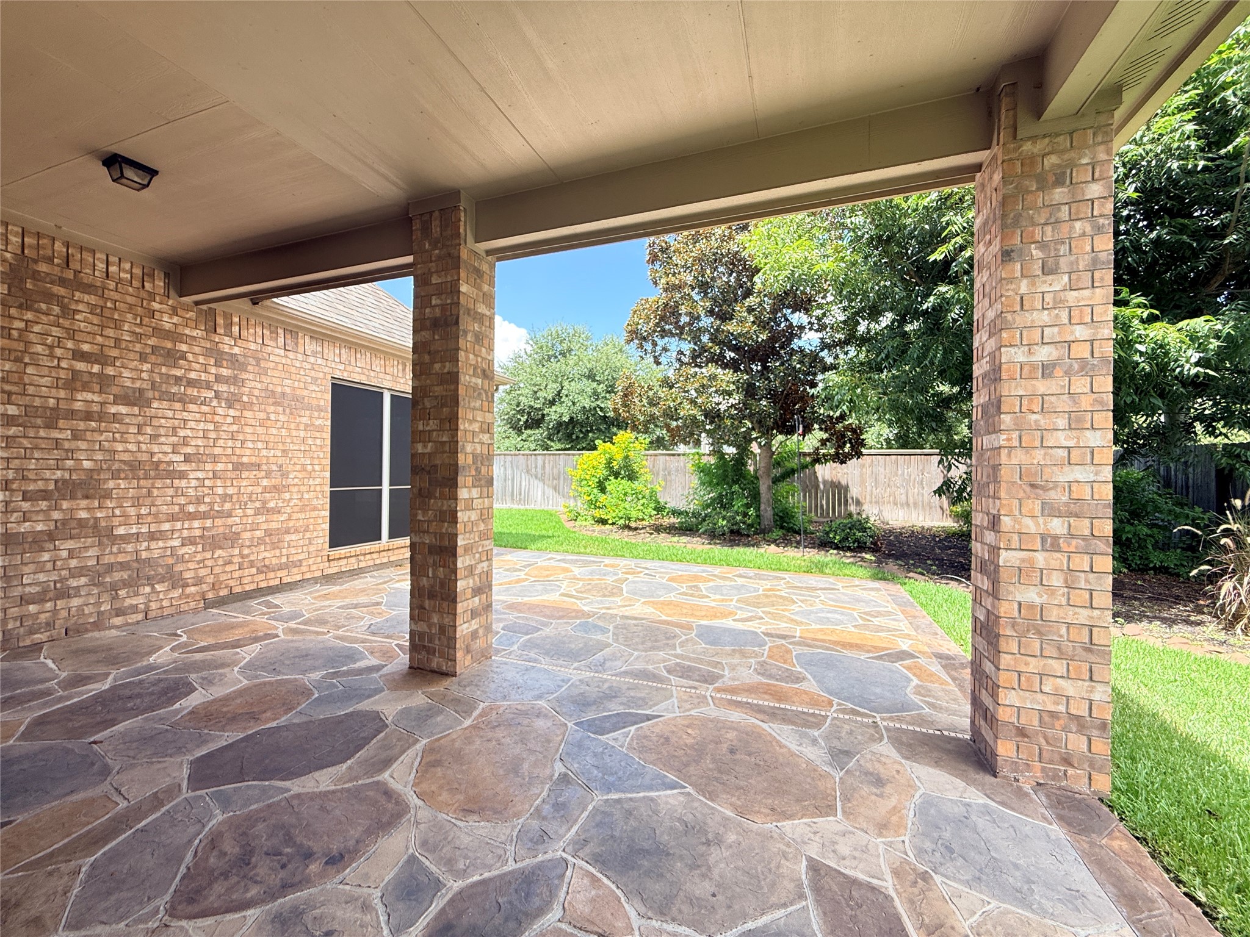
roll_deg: -1.1
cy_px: 468
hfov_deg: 102.1
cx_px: 625
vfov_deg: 85.7
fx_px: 506
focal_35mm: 14
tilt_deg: +1.0
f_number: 2.2
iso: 50
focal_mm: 2.22
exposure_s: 1/245
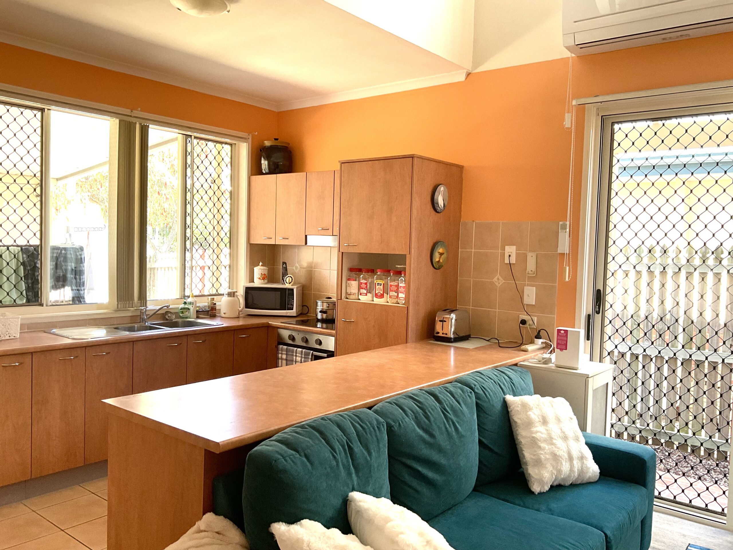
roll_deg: -2.7
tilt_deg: -3.1
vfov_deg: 48.2
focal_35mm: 29
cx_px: 366
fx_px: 614
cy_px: 275
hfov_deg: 61.7
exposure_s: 1/79
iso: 64
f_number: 1.8
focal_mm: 3
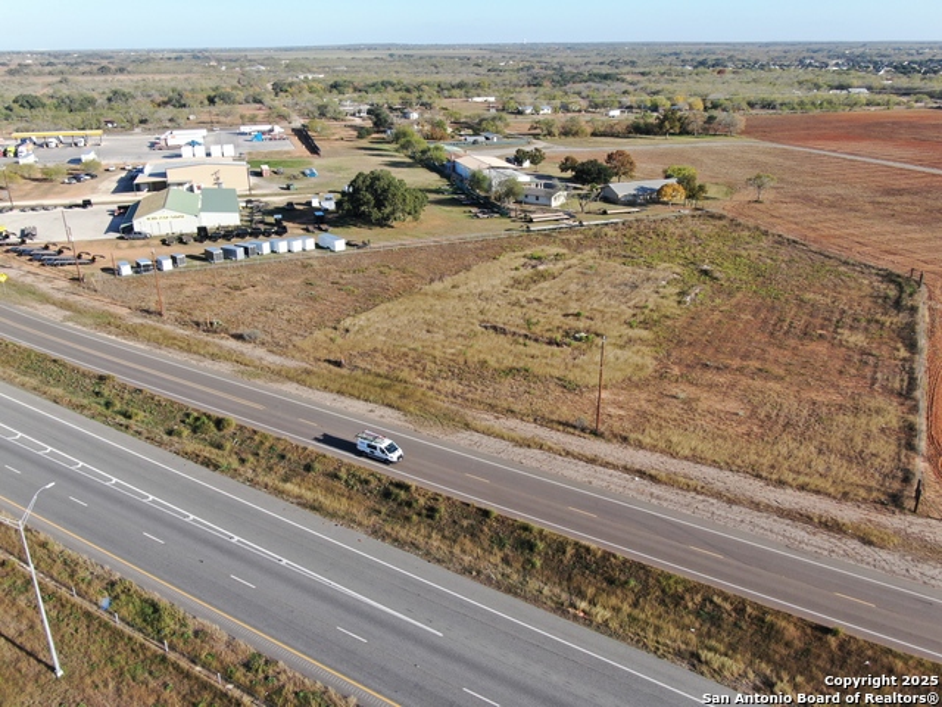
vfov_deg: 48.2
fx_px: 789
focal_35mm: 29
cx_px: 471
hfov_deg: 61.7
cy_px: 354
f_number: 3
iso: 100
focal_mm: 5
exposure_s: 1/640
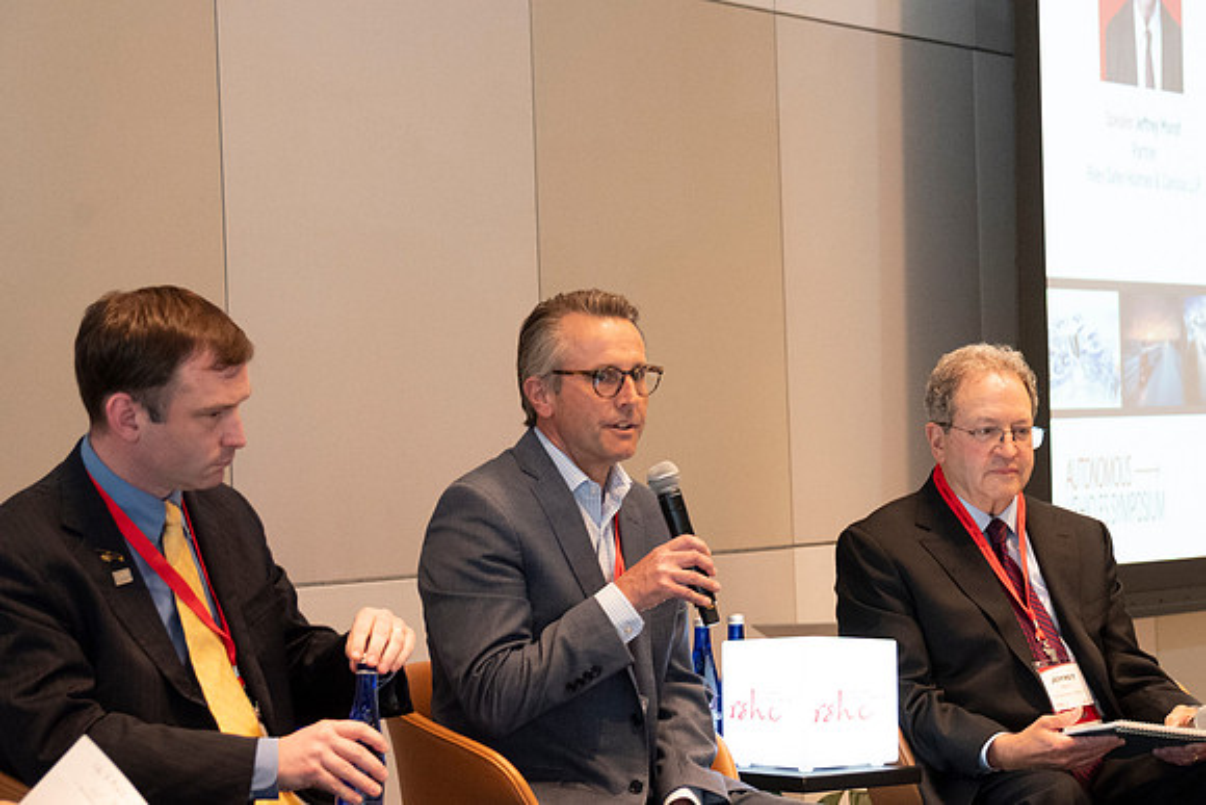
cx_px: 603
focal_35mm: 123
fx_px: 4121
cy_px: 402
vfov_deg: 11.2
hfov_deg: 16.6
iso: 4000
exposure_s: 1/60
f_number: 5.6
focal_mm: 82
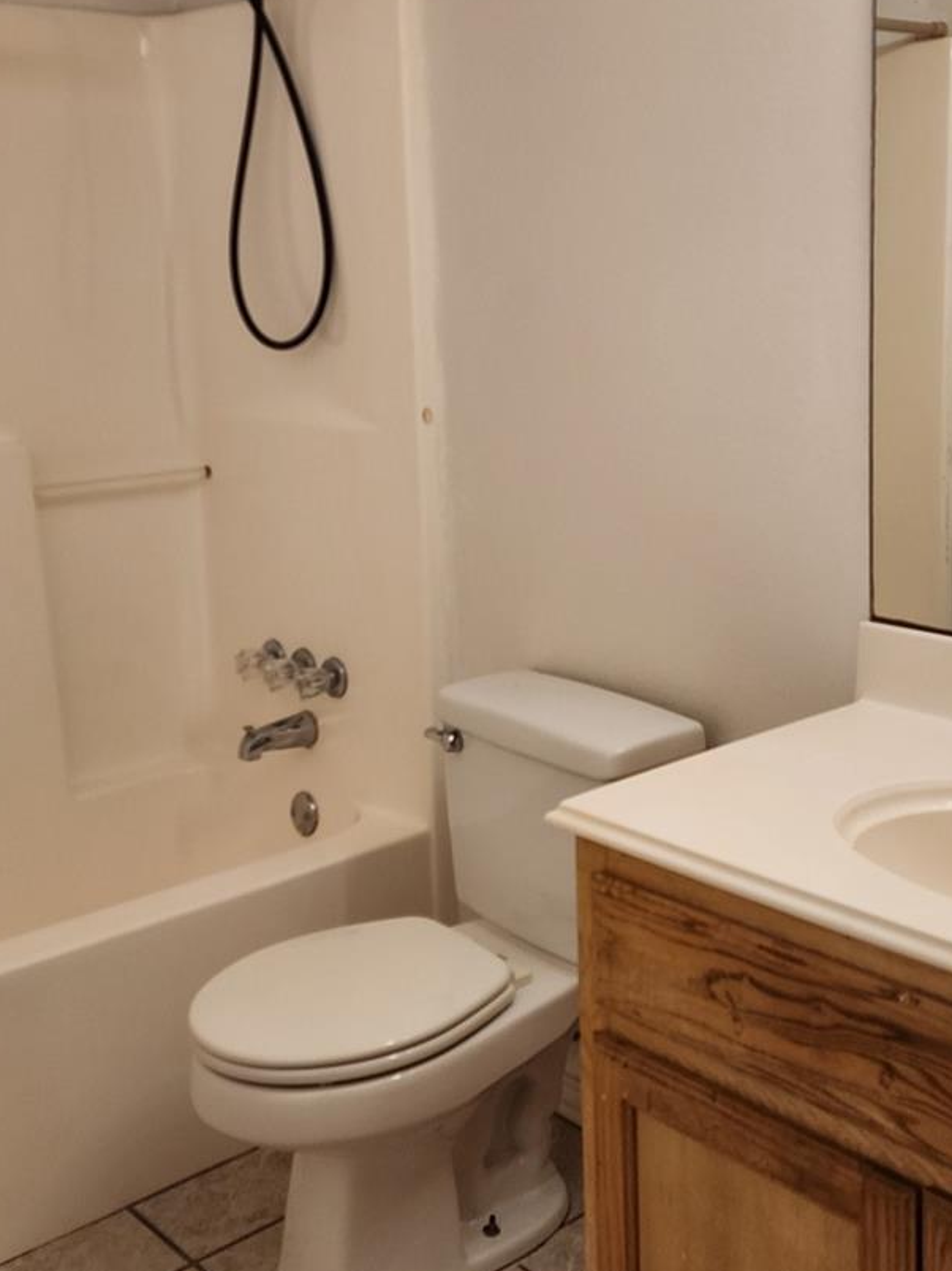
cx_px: 642
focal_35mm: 44
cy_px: 510
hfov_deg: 32.6
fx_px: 1614
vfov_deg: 42.7
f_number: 1.8
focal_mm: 6.4
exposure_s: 1/120
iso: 125
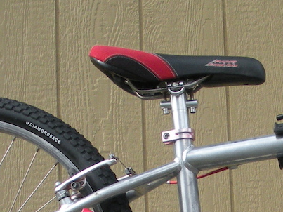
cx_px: 296
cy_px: 311
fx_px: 1136
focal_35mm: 139
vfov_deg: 10.3
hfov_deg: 13.9
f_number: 3.5
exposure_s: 1/250
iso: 143
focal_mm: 6.3
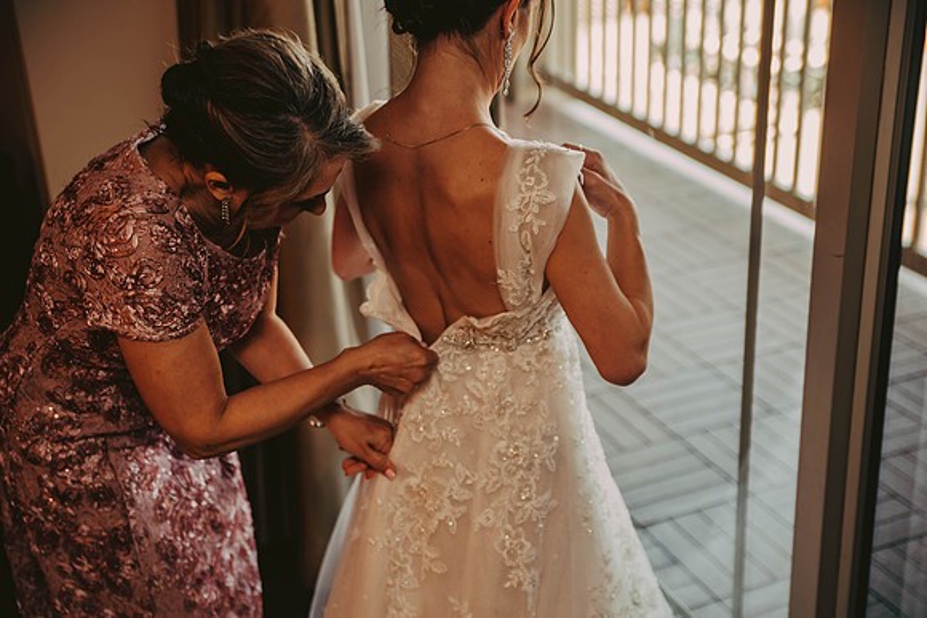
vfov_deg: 24.6
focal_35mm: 55
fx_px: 1417
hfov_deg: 36.2
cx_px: 464
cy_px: 309
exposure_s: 1/125
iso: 400
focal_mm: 55
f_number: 2.8
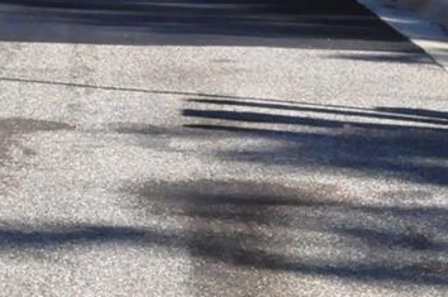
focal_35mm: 217
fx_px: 2697
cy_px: -185
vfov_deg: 6.2
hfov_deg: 9.4
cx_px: -77
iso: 2500
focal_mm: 32
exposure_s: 1/1000
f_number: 16
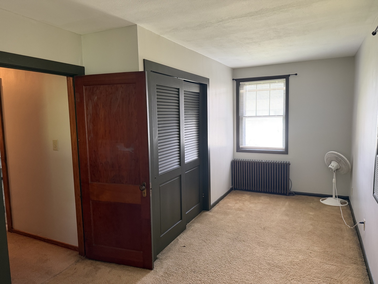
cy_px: 142
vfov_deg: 56.8
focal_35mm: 24
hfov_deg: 71.6
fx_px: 262
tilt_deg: -6.7
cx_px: 189
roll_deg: +1.3
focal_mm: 6.76
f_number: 1.78
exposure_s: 1/60
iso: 250
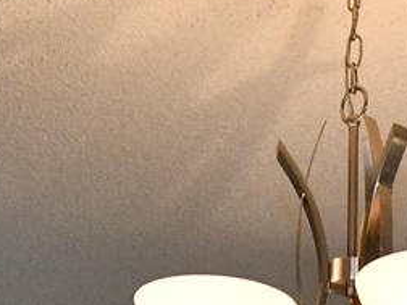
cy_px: 860
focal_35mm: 105
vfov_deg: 10.7
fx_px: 1235
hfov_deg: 18.4
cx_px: 381
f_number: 6.3
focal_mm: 11.5
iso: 2000
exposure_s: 1/160
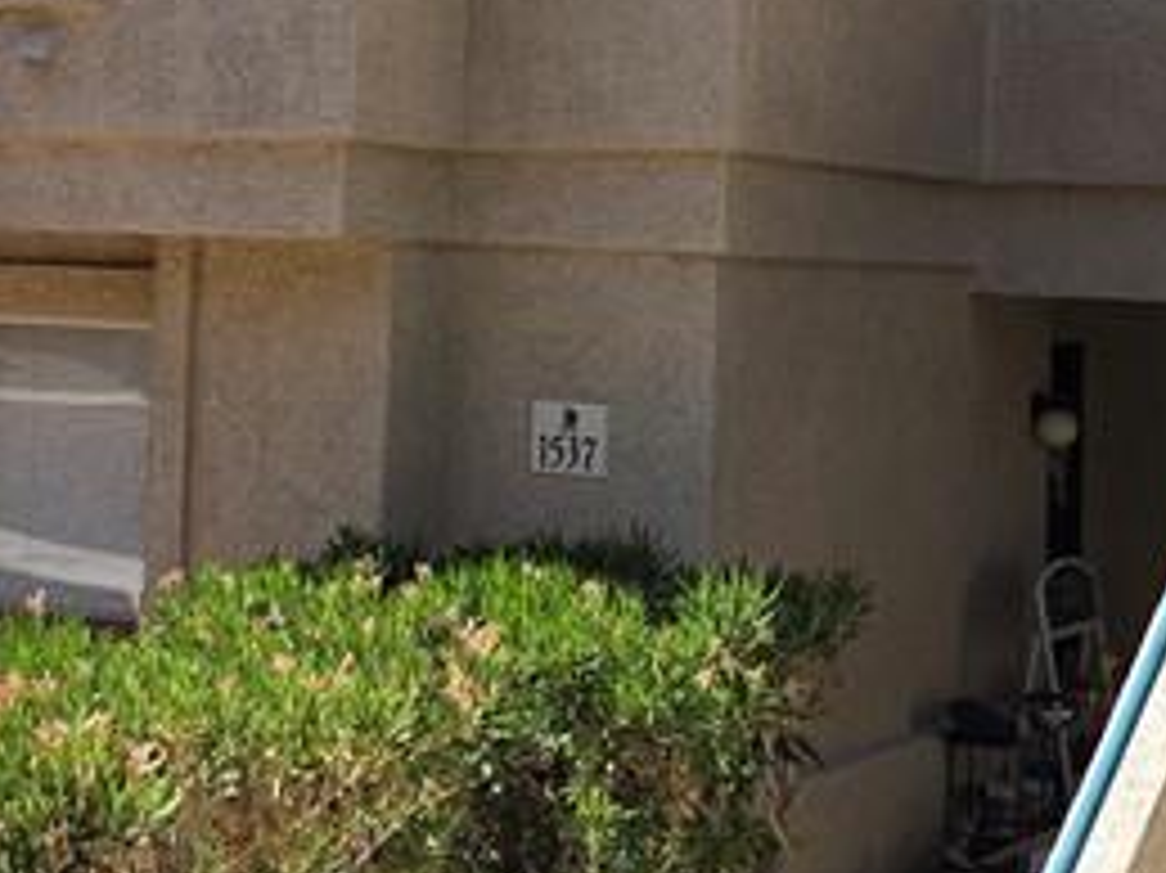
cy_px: 112
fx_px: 3064
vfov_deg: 16.0
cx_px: 356
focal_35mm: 91
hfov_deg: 21.4
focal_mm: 6.3
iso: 80
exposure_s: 1/3502
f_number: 1.7
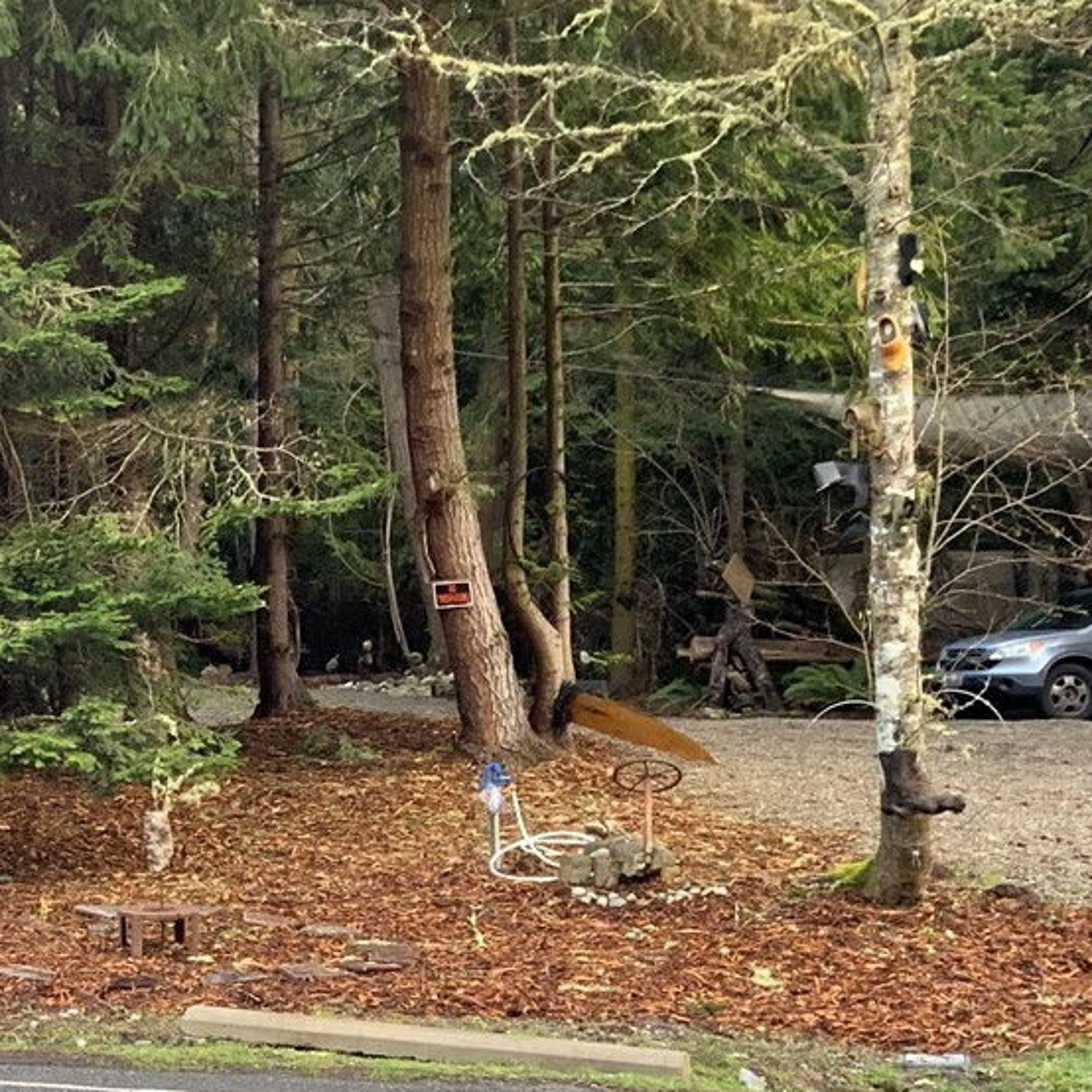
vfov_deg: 23.2
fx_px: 2641
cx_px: -85
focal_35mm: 74
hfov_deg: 22.2
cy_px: 757
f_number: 1.8
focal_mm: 3
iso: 64
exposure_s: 1/84
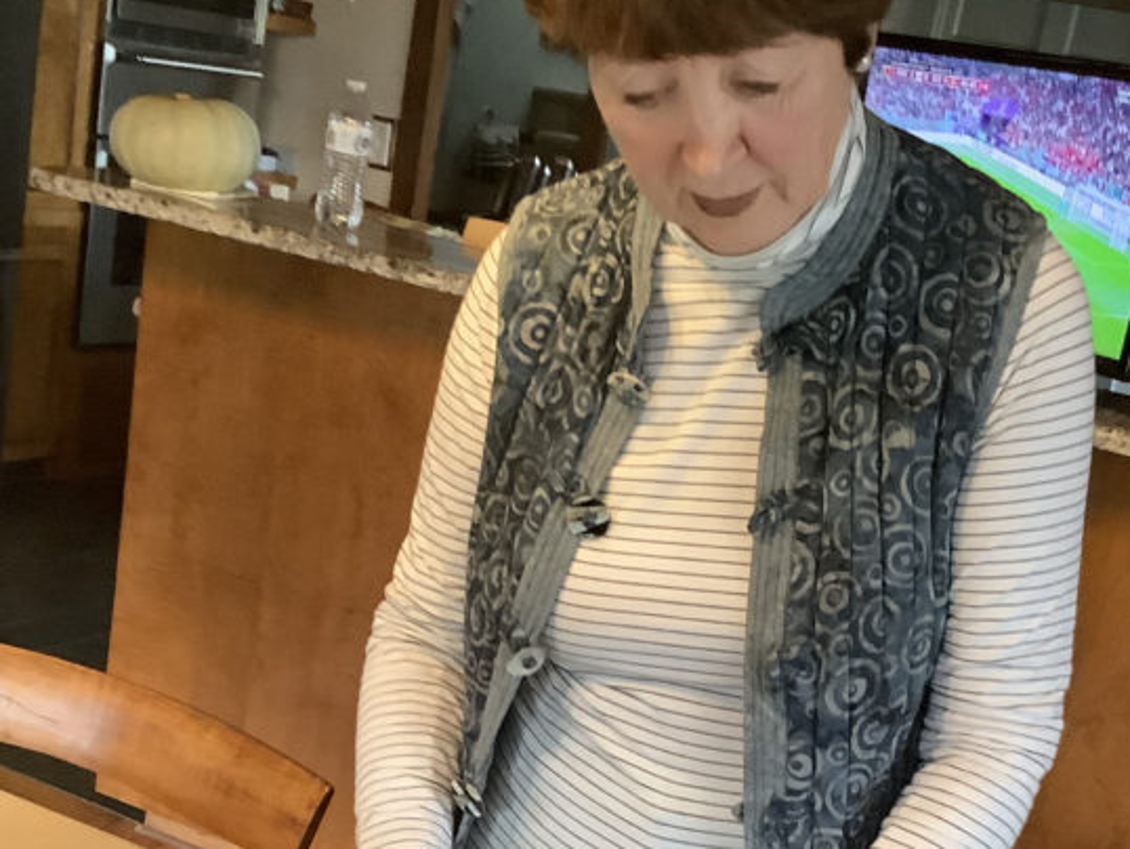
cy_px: 742
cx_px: 605
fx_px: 1927
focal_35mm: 59
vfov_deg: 24.2
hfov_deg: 32.7
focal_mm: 3.3
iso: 400
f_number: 2.4
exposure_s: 1/40
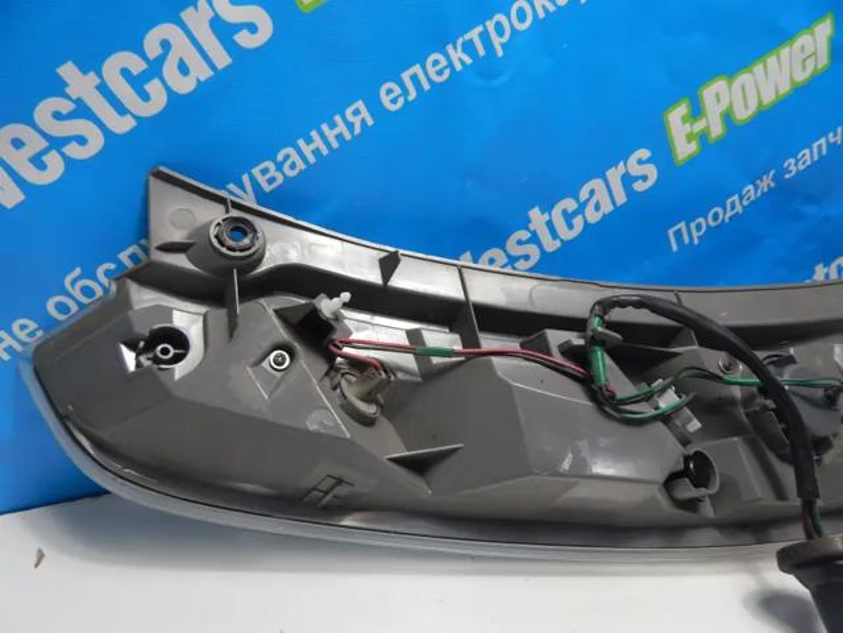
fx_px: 560
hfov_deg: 73.9
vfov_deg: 58.9
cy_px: 316
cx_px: 422
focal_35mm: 23
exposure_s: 1/80
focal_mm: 4
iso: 400
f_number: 3
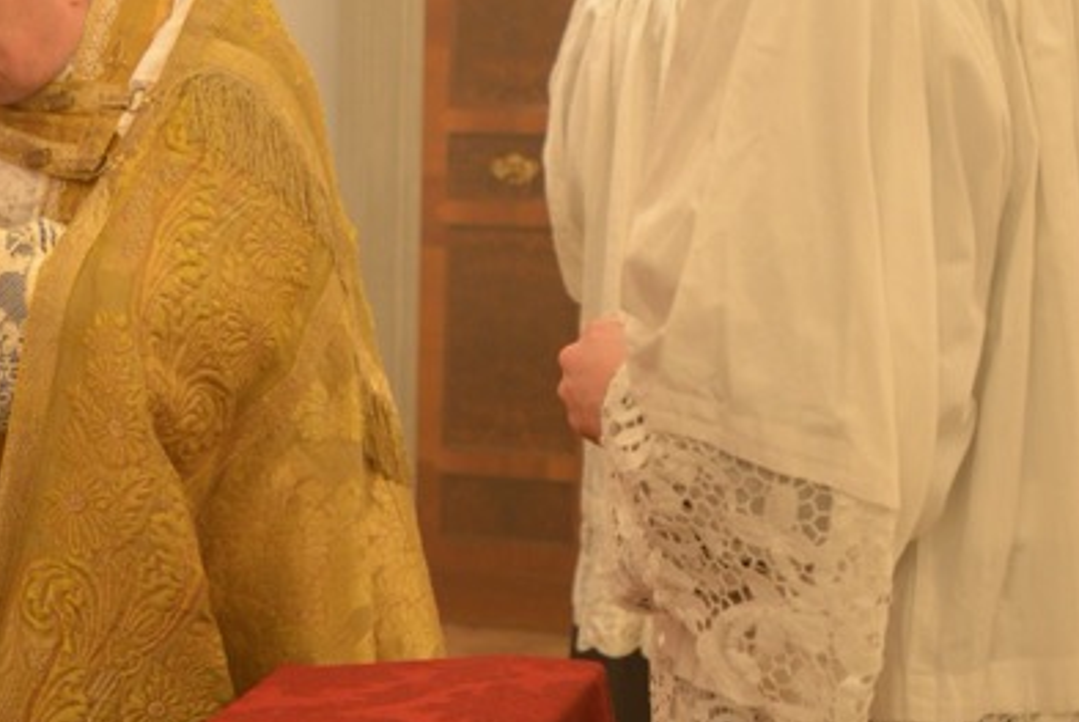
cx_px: -176
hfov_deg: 21.4
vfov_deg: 15.4
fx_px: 2670
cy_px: 209
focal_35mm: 89
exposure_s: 1/60
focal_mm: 35
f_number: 4
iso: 1600
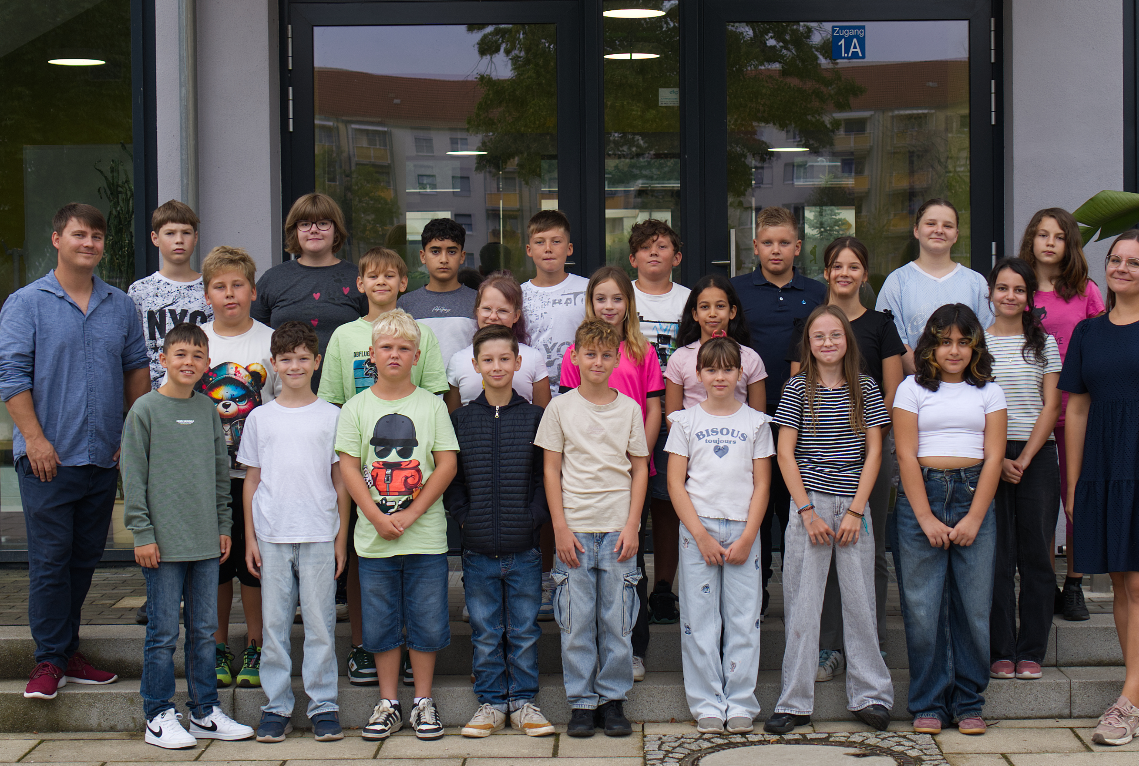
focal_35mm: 58
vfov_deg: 23.5
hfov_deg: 34.4
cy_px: 343
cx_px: 606
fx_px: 1840
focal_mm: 35
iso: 100
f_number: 4
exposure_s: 1/200
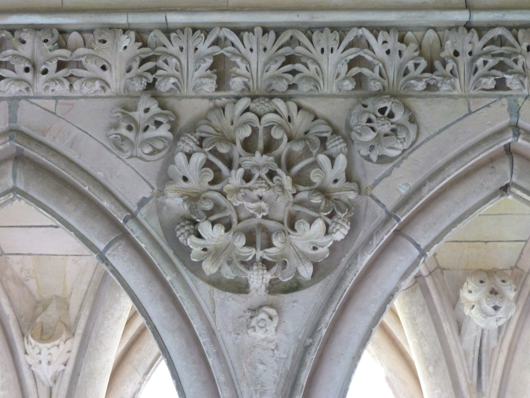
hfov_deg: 29.0
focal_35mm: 67
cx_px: 265
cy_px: 199
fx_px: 1026
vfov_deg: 21.9
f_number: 4.1
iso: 400
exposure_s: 1/15
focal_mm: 11
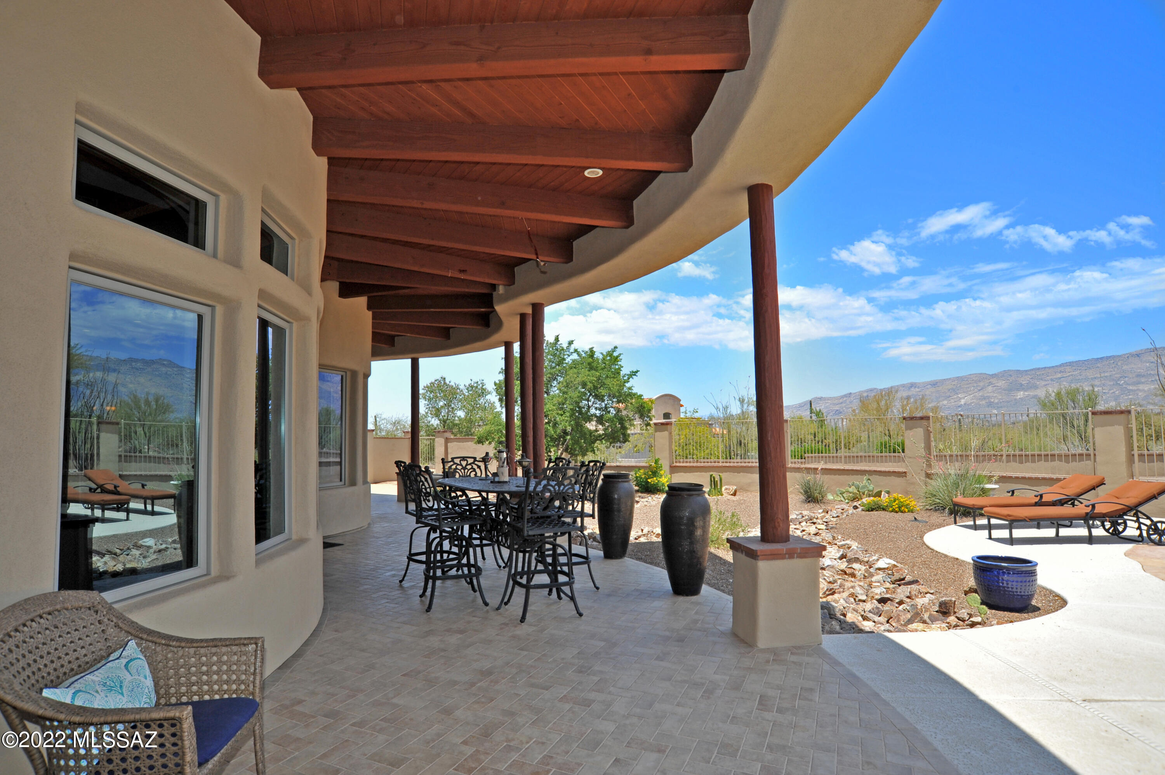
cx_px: 582
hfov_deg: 90.0
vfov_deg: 67.3
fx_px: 582
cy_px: 388
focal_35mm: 18
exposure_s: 1/320
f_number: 11
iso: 320
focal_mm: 18
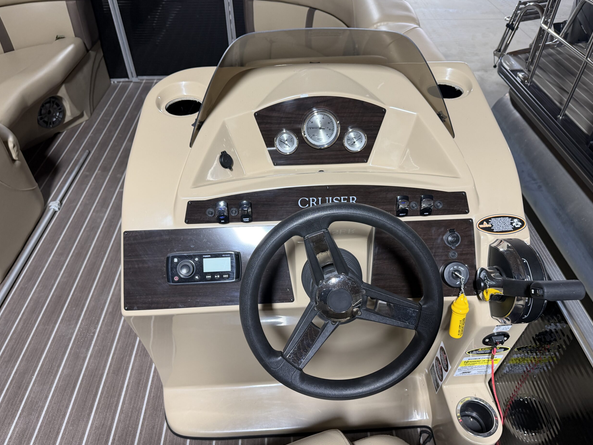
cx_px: 308
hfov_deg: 69.4
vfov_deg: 54.9
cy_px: 226
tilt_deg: -42.9
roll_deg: +0.4
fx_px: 428
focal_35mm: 25
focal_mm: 6.76
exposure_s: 1/60
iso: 200
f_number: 1.78
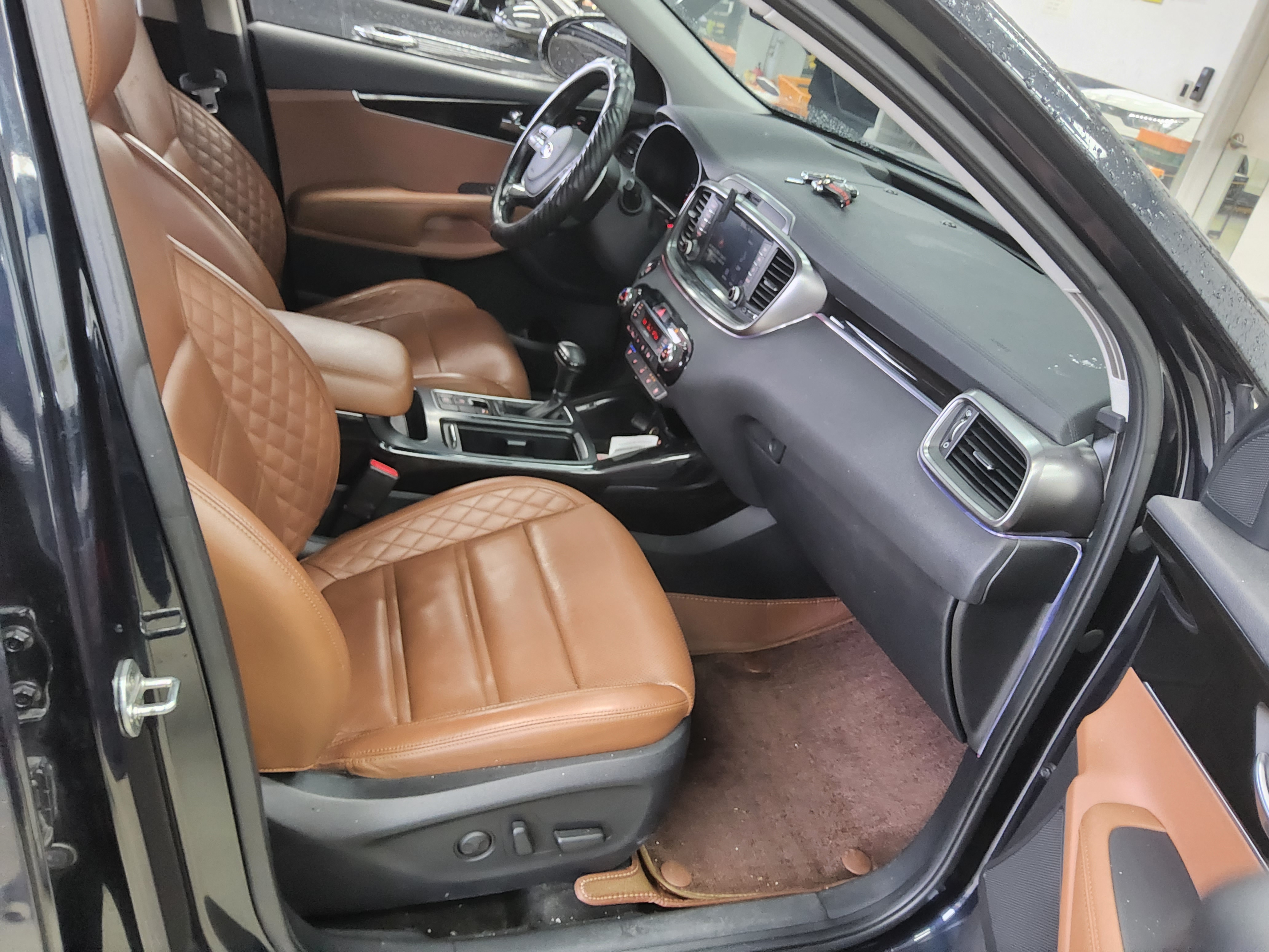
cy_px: 476
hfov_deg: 69.4
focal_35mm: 25
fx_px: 916
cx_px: 634
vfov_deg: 54.9
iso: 1000
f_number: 2
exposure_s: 1/120
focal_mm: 3.08
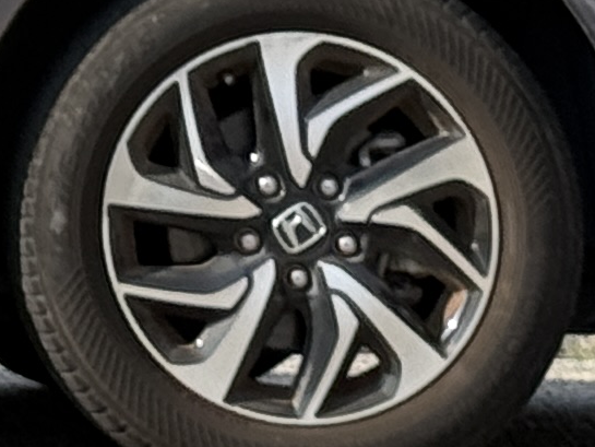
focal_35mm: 355
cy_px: -592
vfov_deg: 4.1
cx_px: -967
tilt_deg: +4.2
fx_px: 6103
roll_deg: -0.8
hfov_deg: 5.4
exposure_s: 1/2146
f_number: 1.78
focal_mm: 6.76
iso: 64
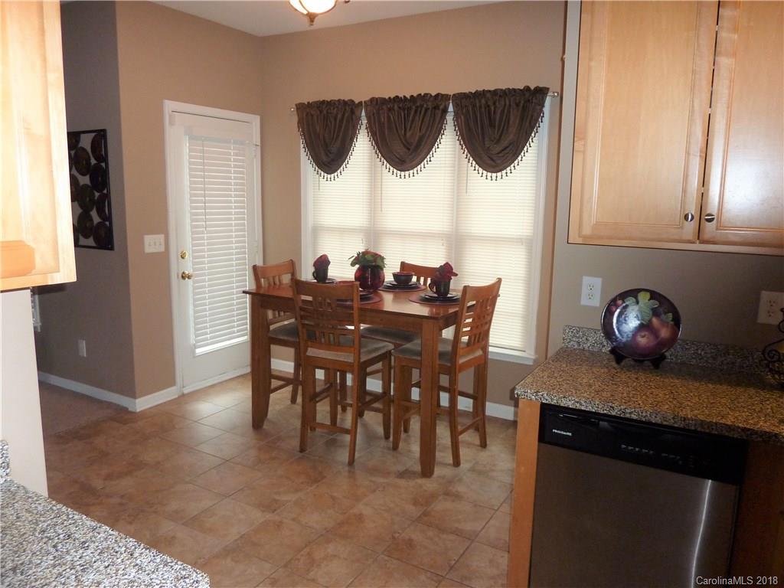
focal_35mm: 25
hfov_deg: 69.4
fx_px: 566
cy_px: 294
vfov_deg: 54.9
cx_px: 392
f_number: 3.3
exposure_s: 1/30
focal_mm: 4.1
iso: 250
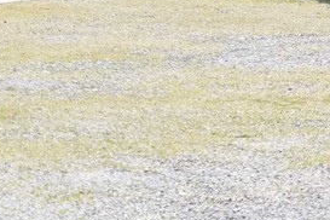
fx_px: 2823
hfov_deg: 6.6
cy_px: -141
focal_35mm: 308
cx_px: -95
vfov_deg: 4.4
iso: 100
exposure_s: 1/250
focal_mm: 14.2
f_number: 5.1
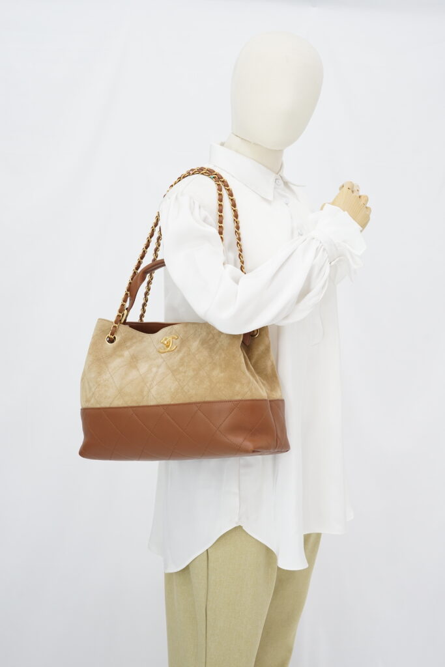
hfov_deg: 27.0
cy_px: 334
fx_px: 927
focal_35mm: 50
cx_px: 222
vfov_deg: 39.6
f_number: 6.3
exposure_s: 1/8
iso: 640
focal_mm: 50
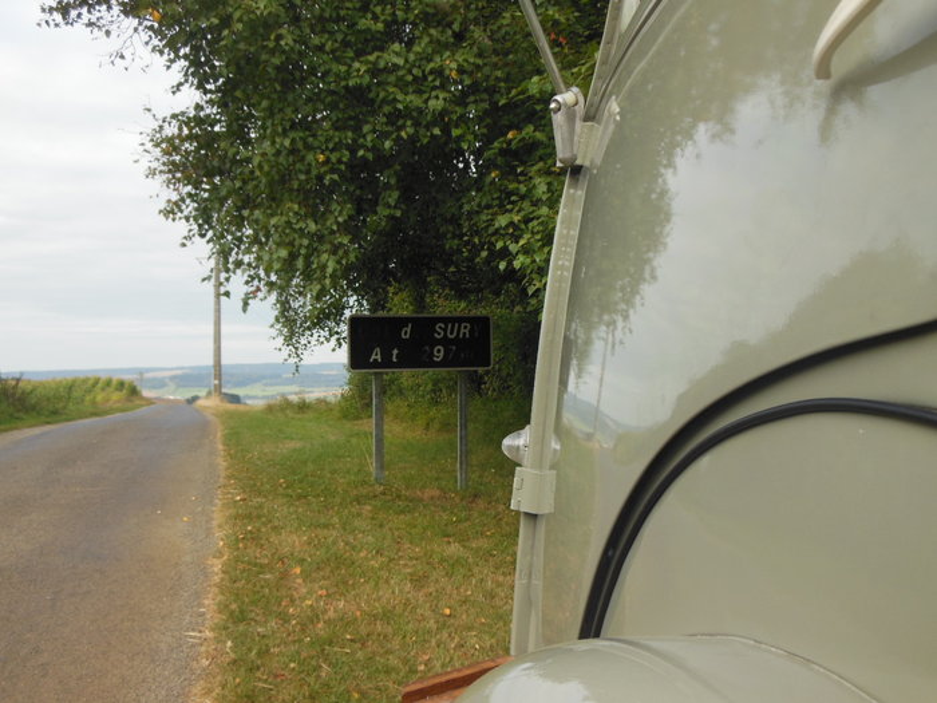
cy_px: 352
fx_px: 893
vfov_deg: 42.9
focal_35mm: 33
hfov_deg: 55.4
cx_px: 468
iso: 125
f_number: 3.5
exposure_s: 1/500
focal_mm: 6
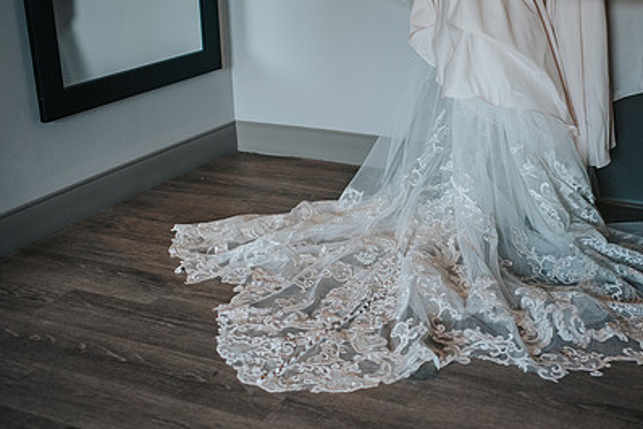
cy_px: 206
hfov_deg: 38.2
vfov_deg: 26.5
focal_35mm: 51
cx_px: 452
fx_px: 912
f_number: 2.5
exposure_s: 1/640
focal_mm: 35
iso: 1800
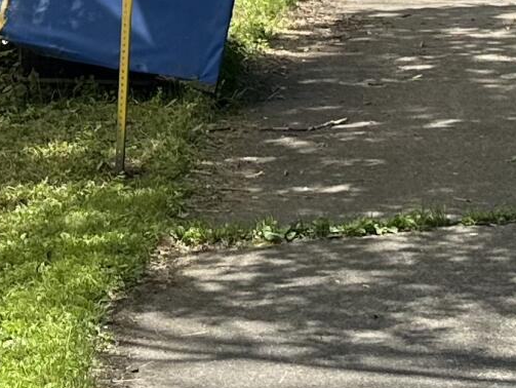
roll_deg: +0.3
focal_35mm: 143
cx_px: 178
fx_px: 2133
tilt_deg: +2.5
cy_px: -308
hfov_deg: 13.8
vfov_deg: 9.8
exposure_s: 1/2732
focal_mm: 6.86
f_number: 1.78
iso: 80
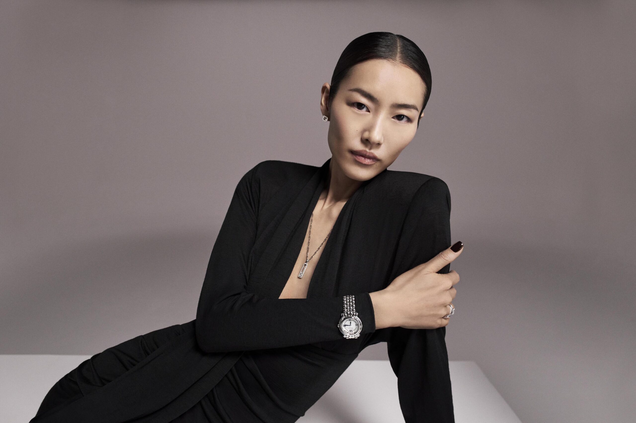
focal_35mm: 28
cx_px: 318
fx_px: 494
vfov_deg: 46.4
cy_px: 212
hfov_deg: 65.5
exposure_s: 1/500
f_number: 4
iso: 1600
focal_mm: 28
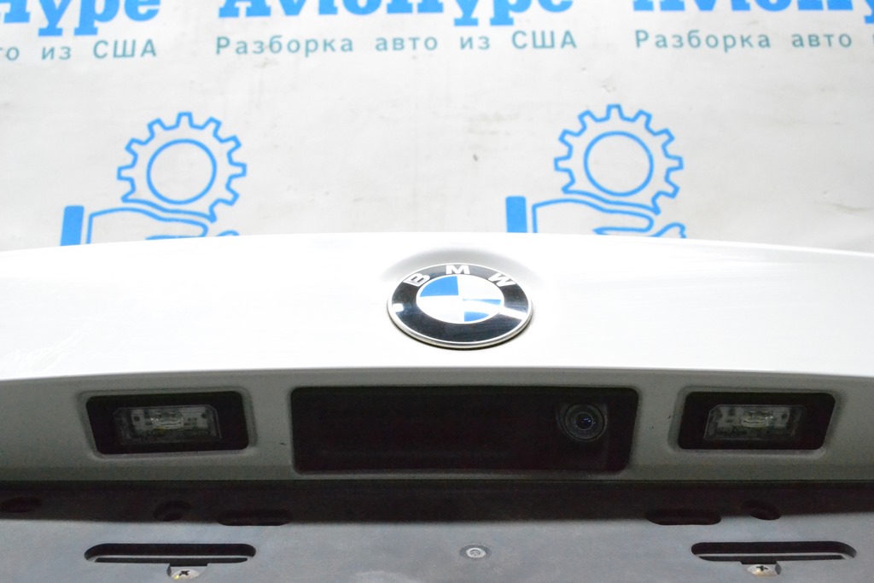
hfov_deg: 49.5
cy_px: 292
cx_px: 437
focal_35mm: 39
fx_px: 947
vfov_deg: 34.2
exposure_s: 1/160
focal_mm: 26
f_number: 9
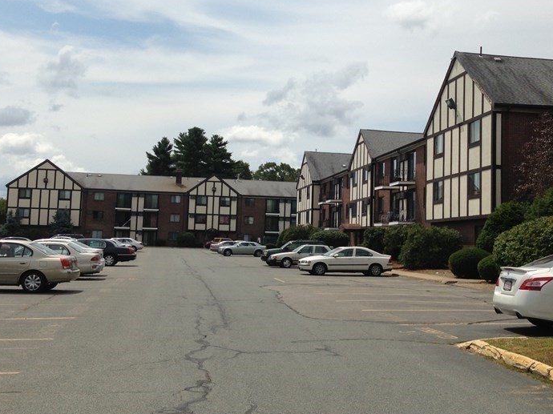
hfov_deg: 38.8
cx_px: 322
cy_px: 169
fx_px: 783
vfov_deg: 29.6
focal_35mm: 49
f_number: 2.4
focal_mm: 4.13
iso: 50
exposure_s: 1/3390
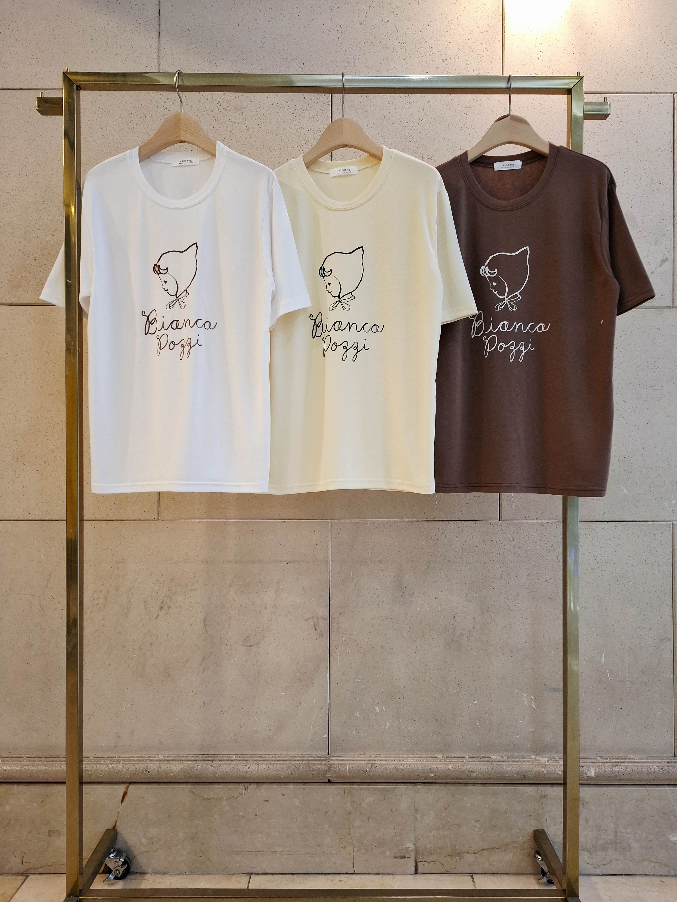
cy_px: 451
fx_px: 652
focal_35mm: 25
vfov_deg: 69.4
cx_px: 338
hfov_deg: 54.9
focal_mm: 5.23
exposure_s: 1/120
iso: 200
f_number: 1.8
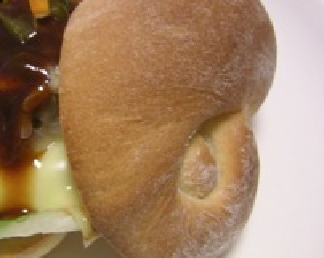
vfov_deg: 22.4
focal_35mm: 68
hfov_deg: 27.3
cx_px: 61
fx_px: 651
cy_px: 106
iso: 100
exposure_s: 1/8
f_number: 2.8
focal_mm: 5.1
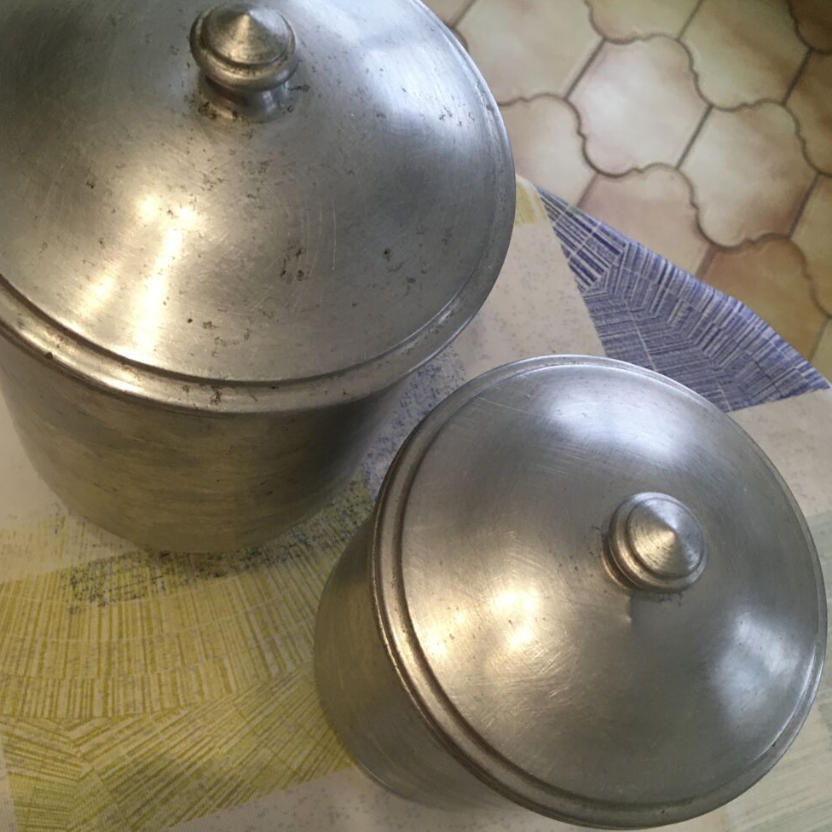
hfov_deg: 47.2
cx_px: 408
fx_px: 952
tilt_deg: -63.3
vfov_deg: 47.2
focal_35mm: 35
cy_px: 422
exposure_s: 1/33
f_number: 2.2
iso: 64
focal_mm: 4.15
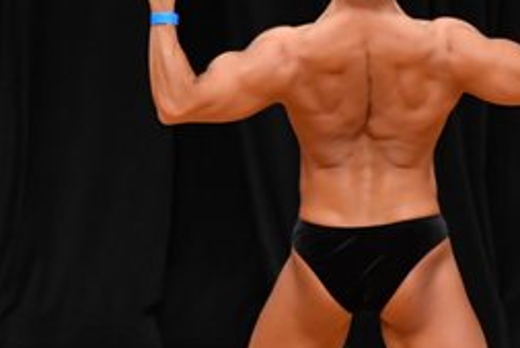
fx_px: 11273
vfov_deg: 1.8
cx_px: 470
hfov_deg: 2.6
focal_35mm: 780
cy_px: 227
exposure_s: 1/400
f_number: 5.6
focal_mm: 170
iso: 3200
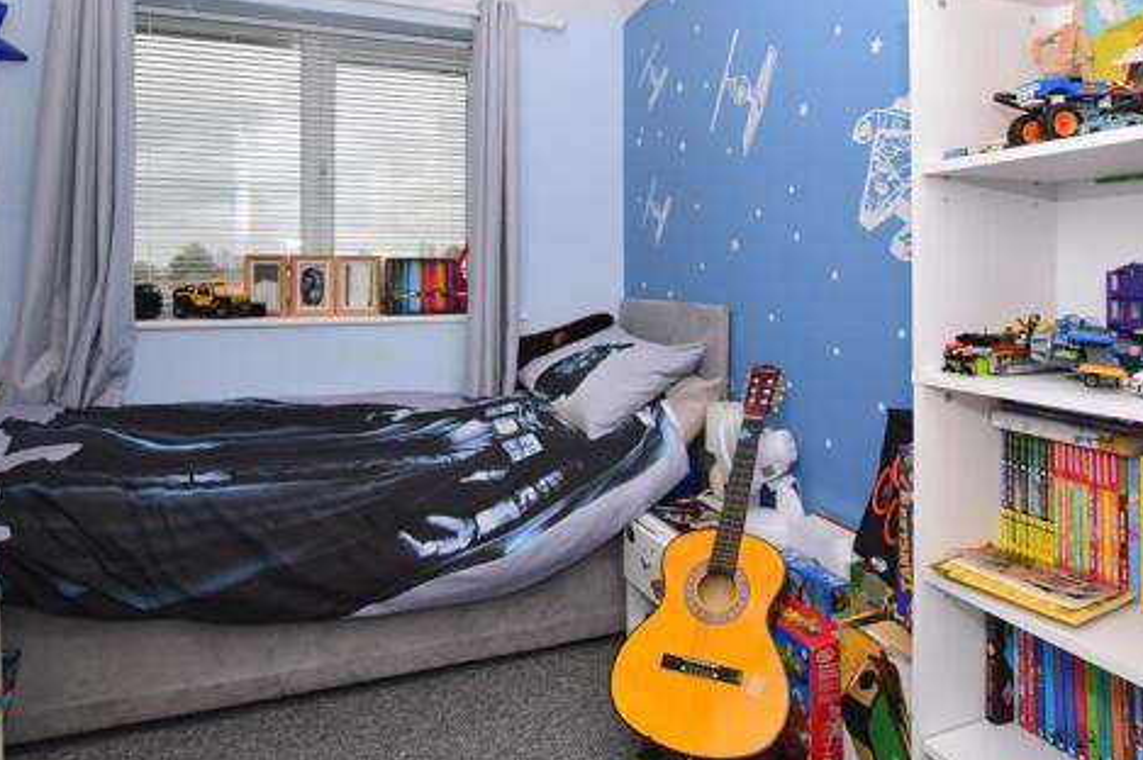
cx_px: 590
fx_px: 666
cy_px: 289
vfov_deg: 58.7
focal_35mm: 21
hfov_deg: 81.2
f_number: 11
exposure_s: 1/200
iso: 400
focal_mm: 10
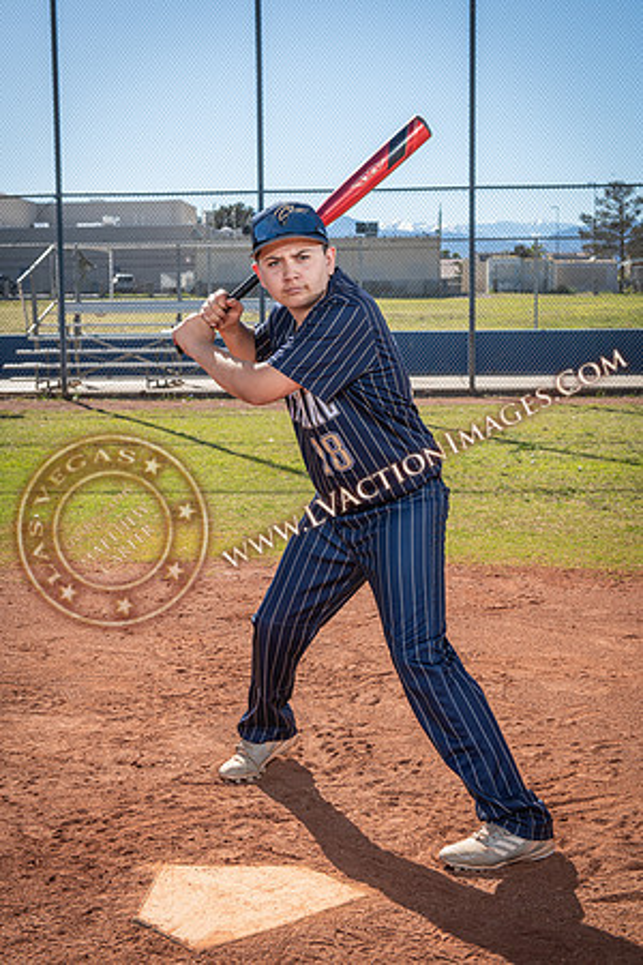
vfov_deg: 36.2
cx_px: 322
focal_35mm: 55
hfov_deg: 24.6
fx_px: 1473
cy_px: 482
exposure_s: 1/250
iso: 200
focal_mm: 55
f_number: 8
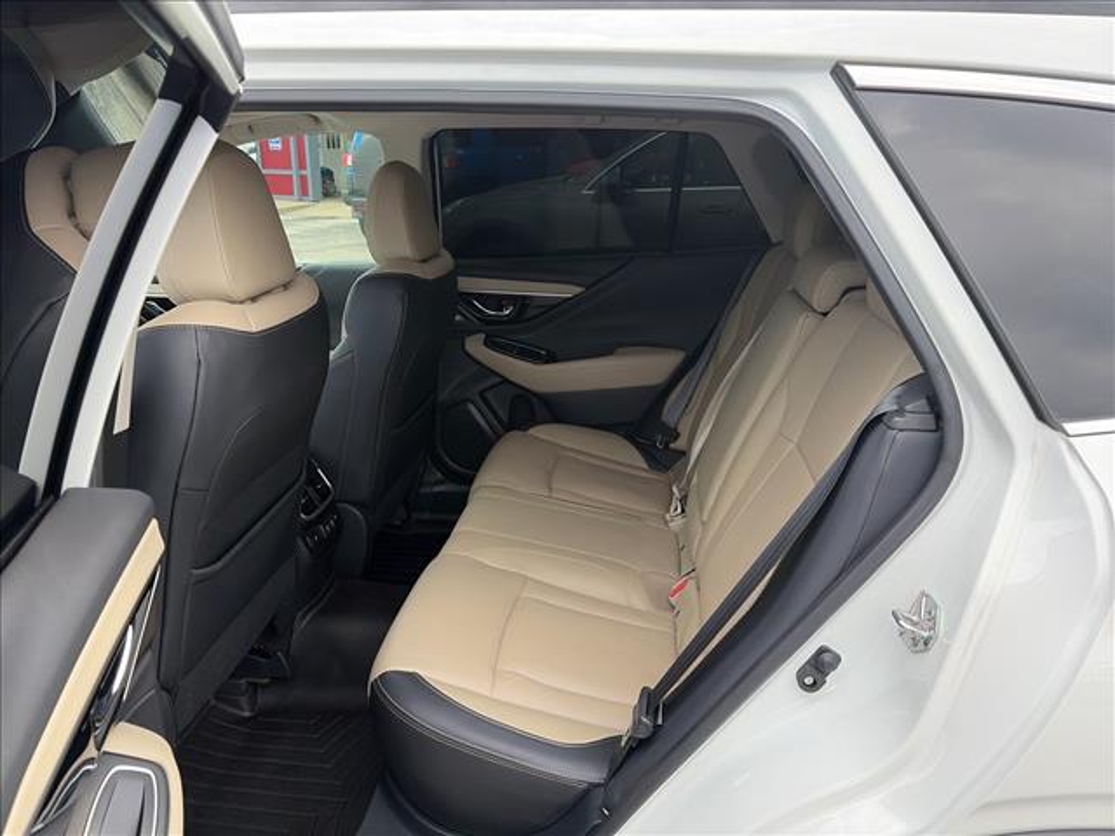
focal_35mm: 26
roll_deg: +0.0
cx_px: 558
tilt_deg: -18.4
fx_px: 837
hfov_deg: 67.3
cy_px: 418
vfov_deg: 53.1
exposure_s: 1/402
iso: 64
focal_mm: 5.96
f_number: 1.6
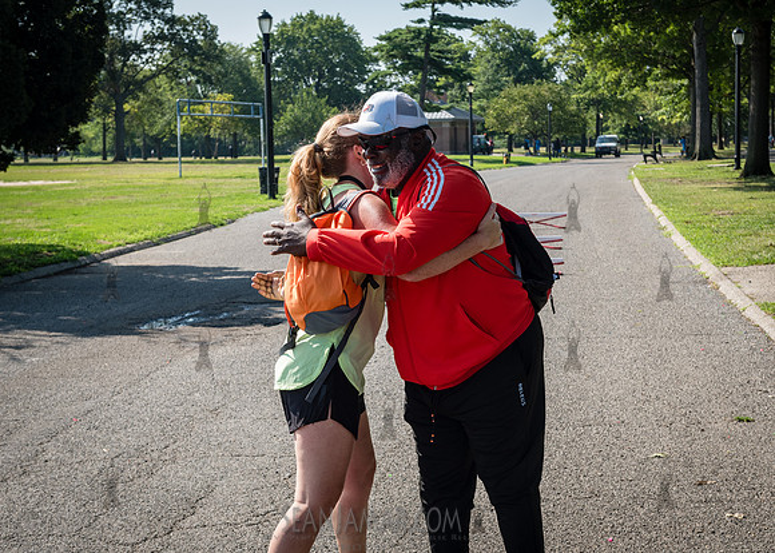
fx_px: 1365
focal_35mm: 62
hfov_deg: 31.7
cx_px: 407
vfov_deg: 22.9
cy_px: 283
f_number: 5.6
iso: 400
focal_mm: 50
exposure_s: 1/800
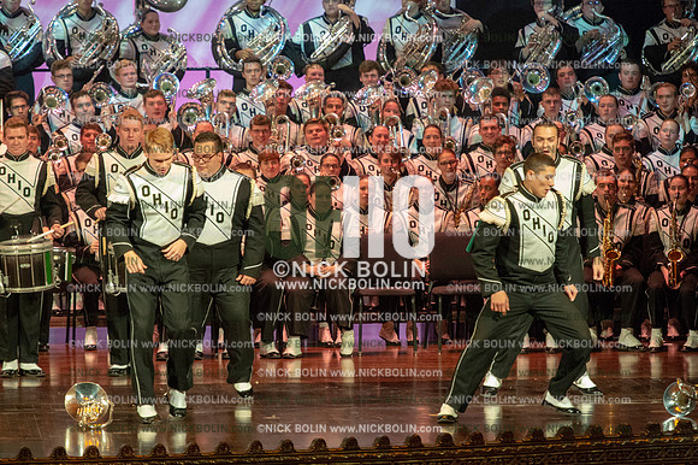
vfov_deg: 5.7
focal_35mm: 240
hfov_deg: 8.6
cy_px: 232
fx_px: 4651
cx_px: 349
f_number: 5.6
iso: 8000
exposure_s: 1/200
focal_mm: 240
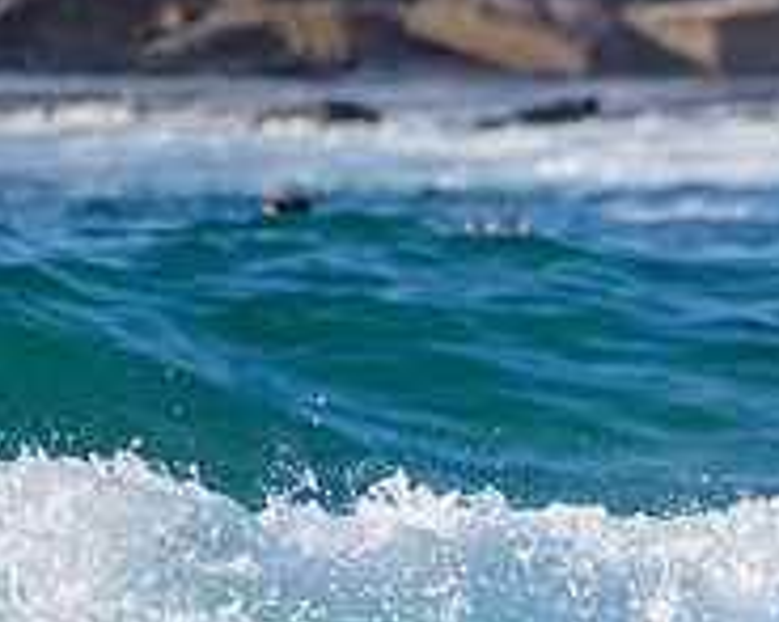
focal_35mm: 1819
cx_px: 956
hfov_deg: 1.1
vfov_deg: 0.9
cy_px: 848
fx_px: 41916
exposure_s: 1/2000
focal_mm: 500
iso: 500
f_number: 5.6
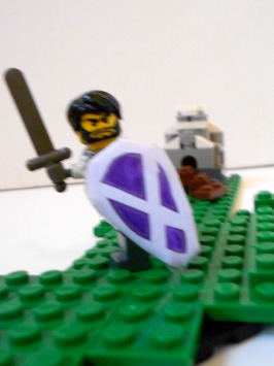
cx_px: 137
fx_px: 275
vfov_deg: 67.3
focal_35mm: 26
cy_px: 183
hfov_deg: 53.0
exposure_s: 1/20
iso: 400
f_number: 3.2
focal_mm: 4.6
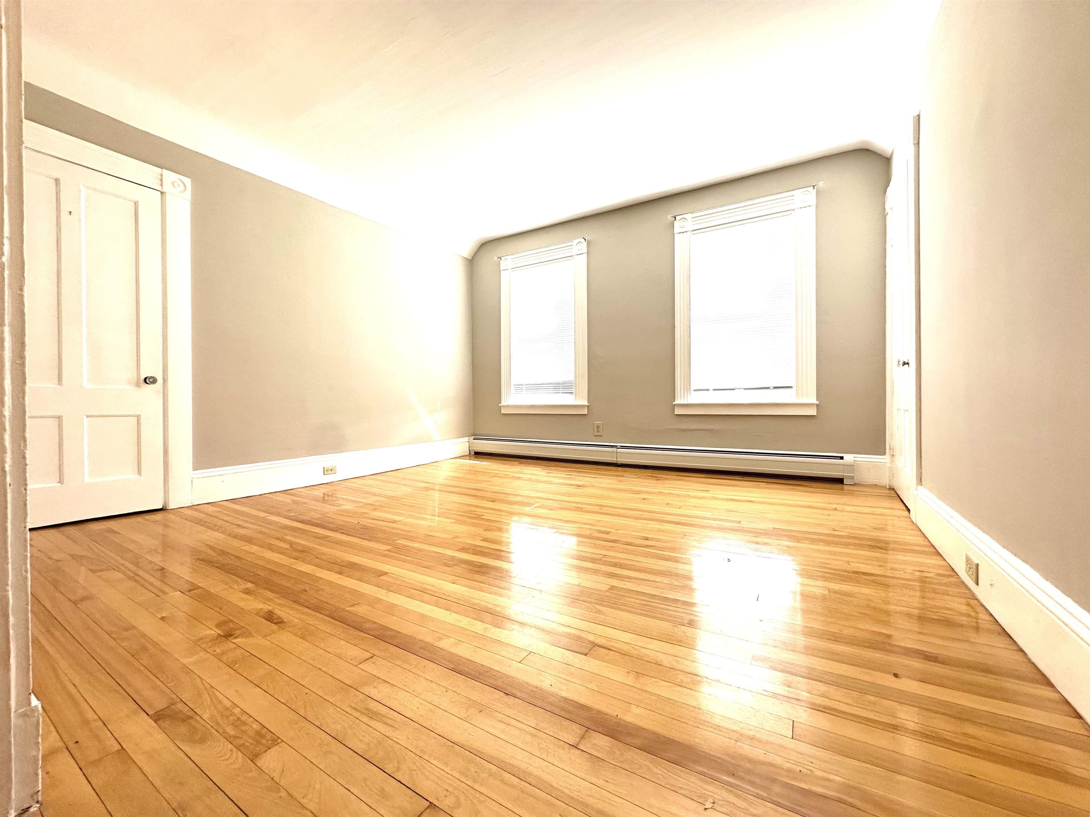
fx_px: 441
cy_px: 408
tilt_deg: -0.8
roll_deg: +0.9
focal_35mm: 14
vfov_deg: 85.7
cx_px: 545
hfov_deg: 102.1
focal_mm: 2.22
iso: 80
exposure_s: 1/120
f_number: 2.2
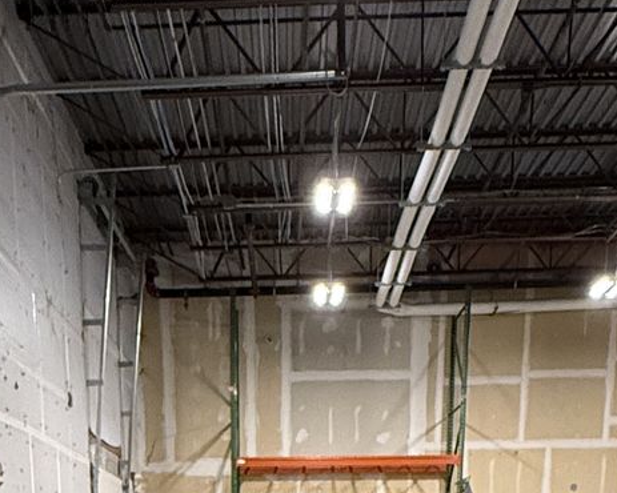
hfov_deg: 29.9
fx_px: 1150
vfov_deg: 18.4
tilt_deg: -15.7
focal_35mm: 63
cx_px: 243
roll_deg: +0.4
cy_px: 913
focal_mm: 2.22
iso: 320
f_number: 2.2
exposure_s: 1/98
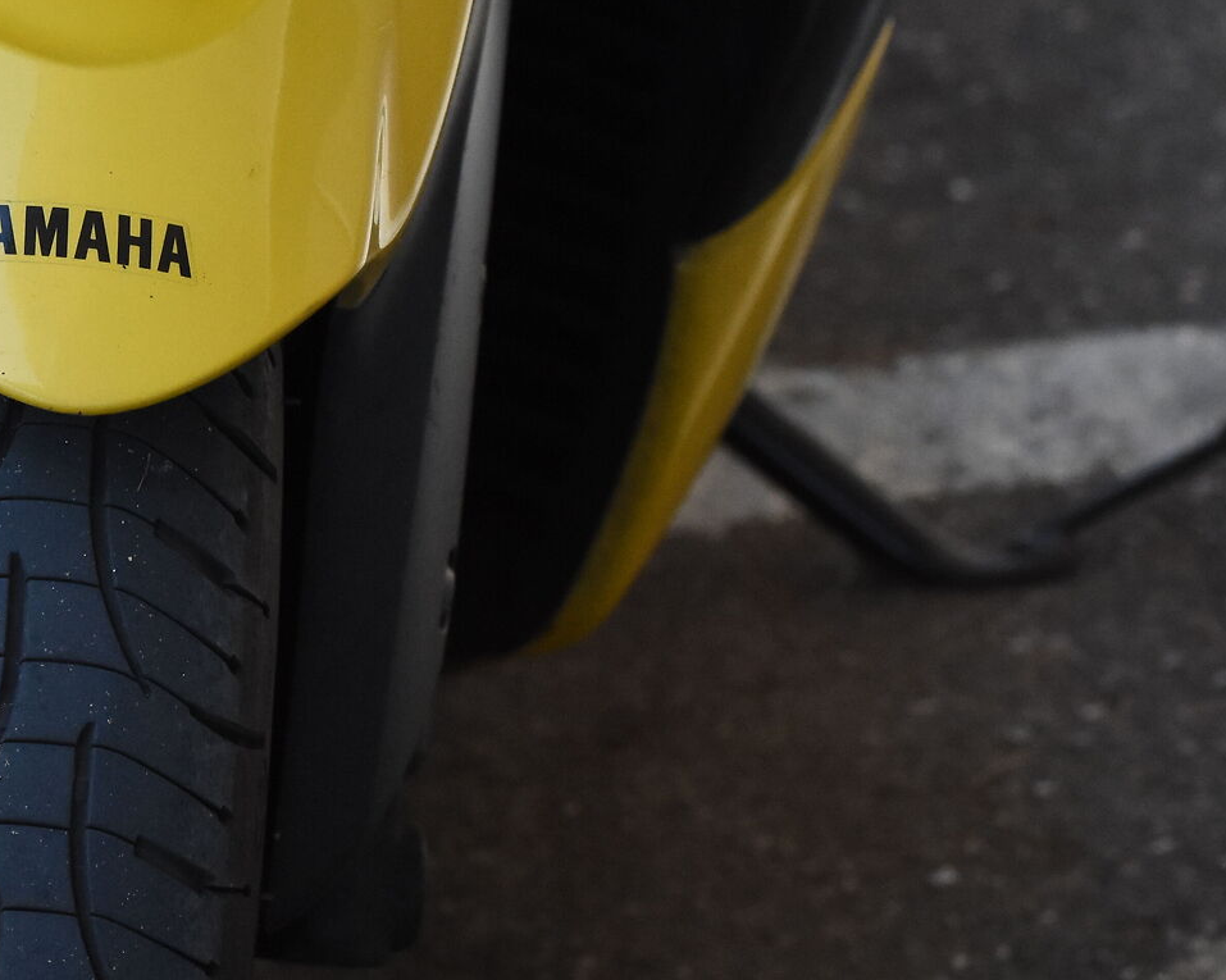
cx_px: 87
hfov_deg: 6.4
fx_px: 10889
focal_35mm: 300
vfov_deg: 5.2
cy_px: 283
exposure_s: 1/8000
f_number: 4.8
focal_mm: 85
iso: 2000
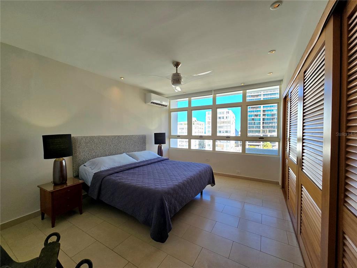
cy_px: 134
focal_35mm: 13
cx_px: 178
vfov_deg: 89.9
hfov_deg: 106.2
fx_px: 134
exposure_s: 1/476
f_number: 2.2
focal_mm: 2.2
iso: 50
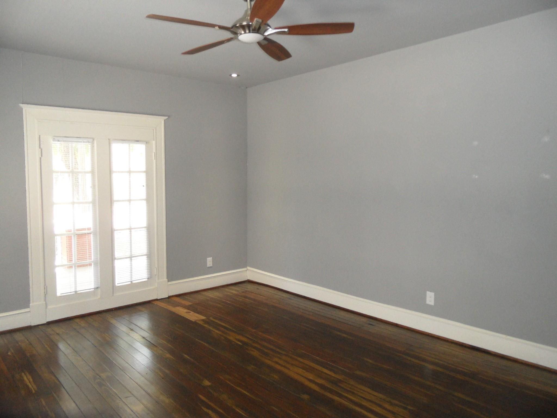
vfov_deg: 56.8
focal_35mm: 24
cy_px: 209
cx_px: 278
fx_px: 386
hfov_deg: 71.6
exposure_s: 1/30
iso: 200
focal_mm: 3.9
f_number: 3.2
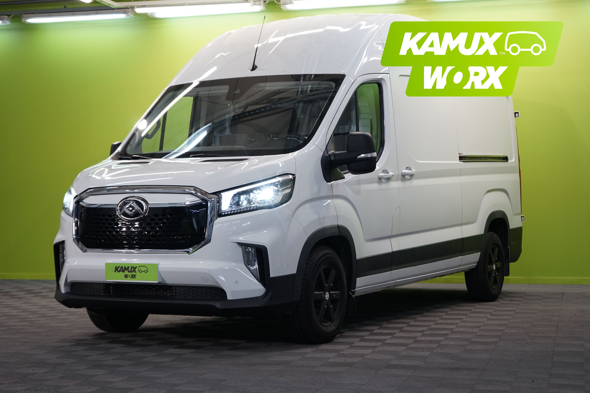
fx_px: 1082
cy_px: 196
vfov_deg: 20.6
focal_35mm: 66
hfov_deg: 30.5
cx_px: 295
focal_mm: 66
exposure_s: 1/60
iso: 640
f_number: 5.6
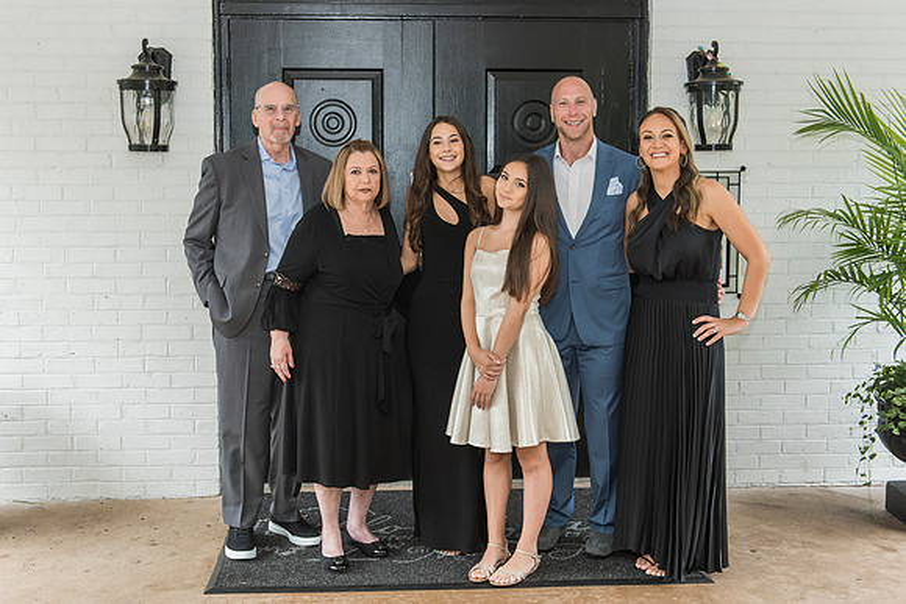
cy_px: 281
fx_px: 1121
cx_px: 439
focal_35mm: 45
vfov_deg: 30.2
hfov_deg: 44.0
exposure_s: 1/125
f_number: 4.5
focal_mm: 40
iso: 640
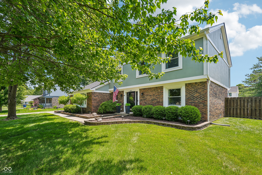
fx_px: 116
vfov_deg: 73.7
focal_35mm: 16
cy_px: 88
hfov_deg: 96.7
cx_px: 131
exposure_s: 1/60
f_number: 8
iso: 100
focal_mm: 16
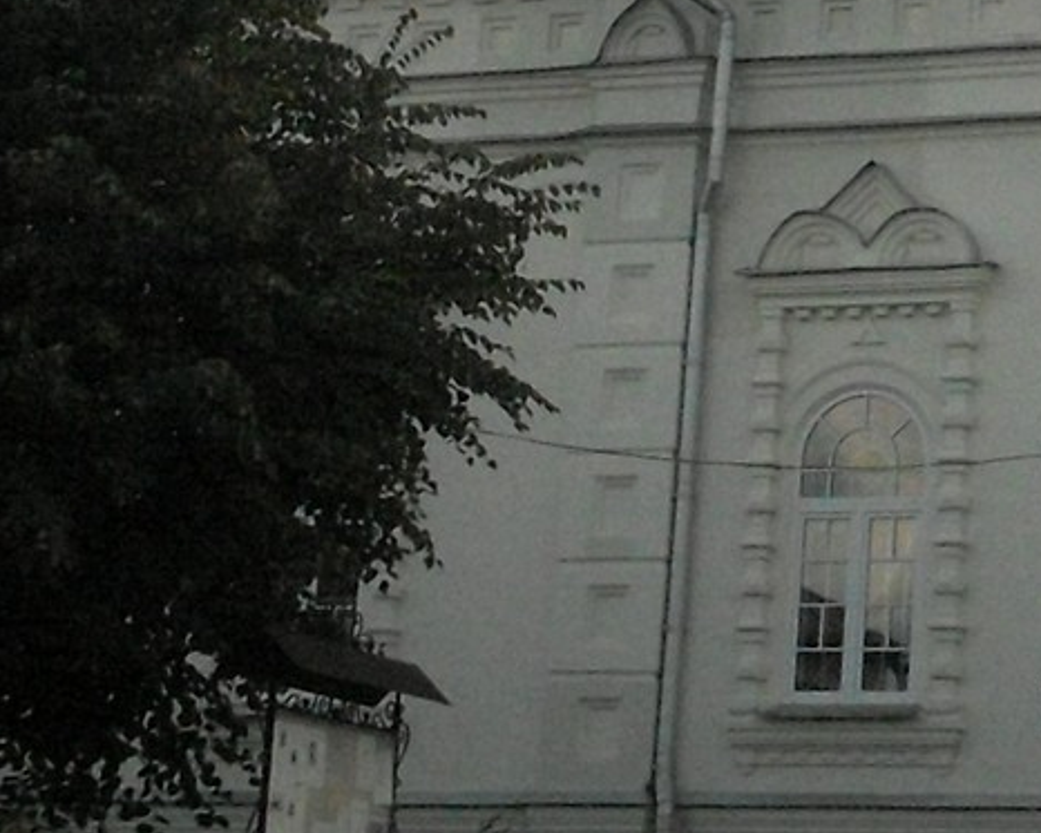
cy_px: -182
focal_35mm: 114
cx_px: 1598
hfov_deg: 15.4
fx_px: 3513
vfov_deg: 13.2
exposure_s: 1/750
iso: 400
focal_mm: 6.3
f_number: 8.4
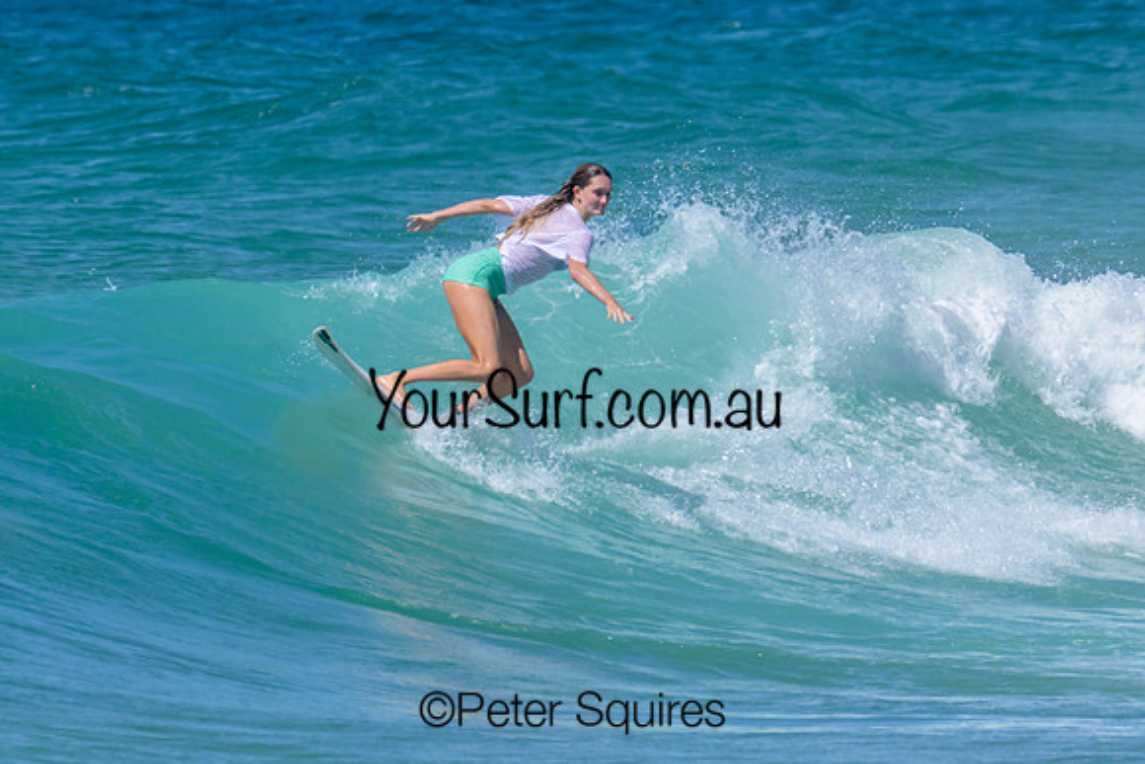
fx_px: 34981
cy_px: 239
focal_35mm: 1100
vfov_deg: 1.3
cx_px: 358
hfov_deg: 1.9
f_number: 16
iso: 1600
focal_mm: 800
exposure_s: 1/2000
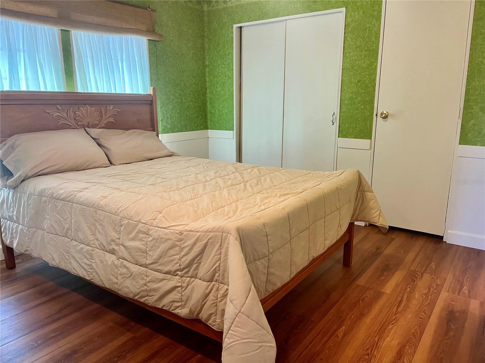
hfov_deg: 67.3
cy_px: 182
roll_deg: -0.5
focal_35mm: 26
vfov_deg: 53.1
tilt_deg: -12.5
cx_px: 242
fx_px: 364
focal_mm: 5.1
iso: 200
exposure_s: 1/60
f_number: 1.6
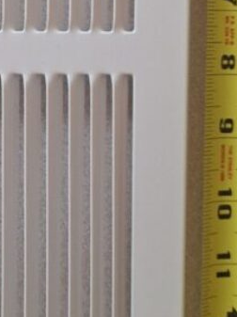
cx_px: -32
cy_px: 42
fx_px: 750
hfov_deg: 17.3
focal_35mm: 82
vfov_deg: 23.3
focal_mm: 5.54
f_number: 1.8
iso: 64
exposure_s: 1/60
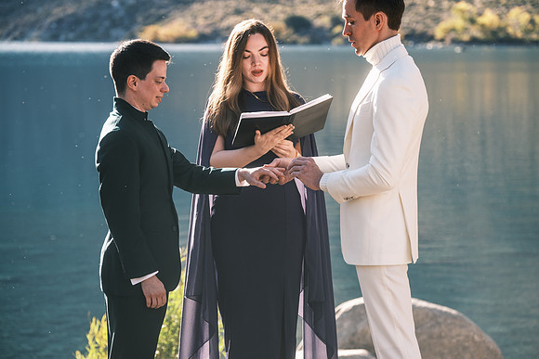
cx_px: 270
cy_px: 180
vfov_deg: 10.9
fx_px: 1887
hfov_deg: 16.3
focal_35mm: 126
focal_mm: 83.8
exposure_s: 1/340
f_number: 3.6
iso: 200
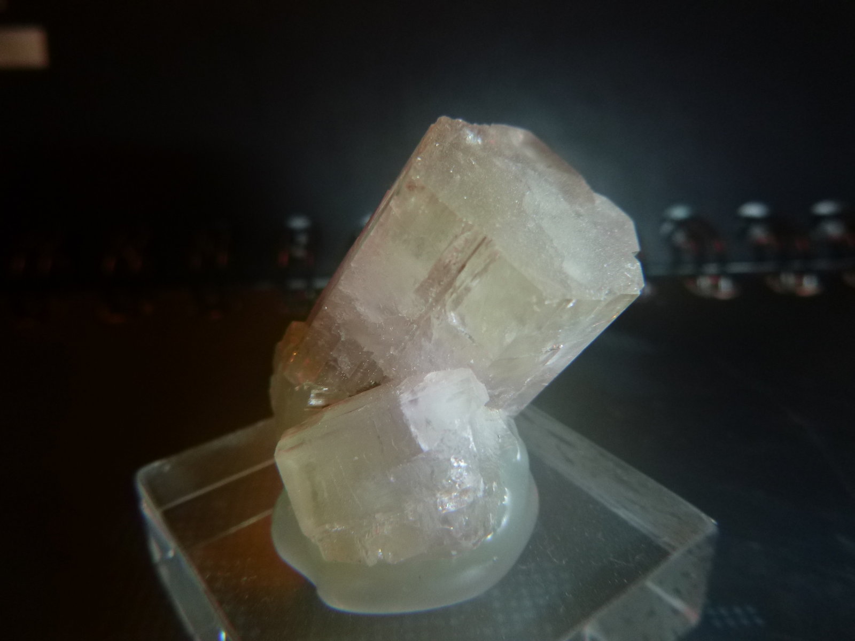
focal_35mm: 25
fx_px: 617
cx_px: 428
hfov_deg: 69.4
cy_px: 320
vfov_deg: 54.9
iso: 160
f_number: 3.9
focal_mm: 4.5
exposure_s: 1/60
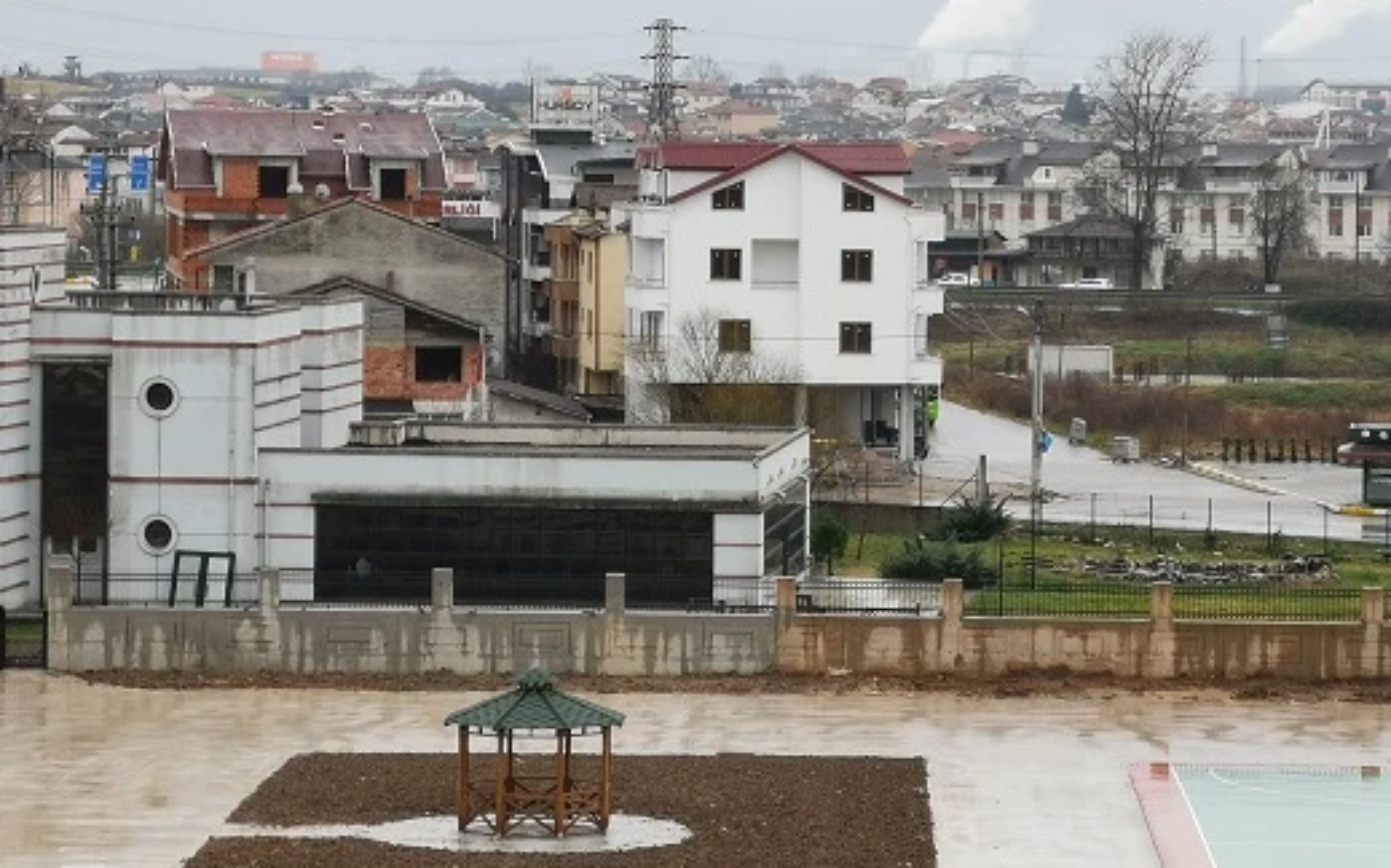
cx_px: 903
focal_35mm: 151
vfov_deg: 8.7
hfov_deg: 13.8
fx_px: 5722
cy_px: 413
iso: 50
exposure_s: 1/208
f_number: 2.4
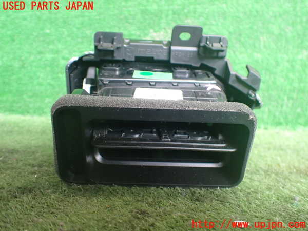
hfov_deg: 60.0
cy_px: 116
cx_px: 154
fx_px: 267
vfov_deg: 46.8
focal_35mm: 30
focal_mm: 5.4
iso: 800
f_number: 2.3
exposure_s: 1/80
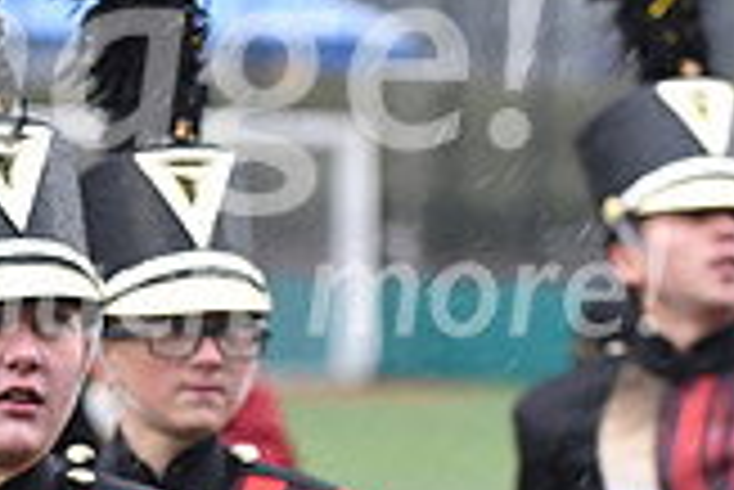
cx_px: -464
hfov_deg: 3.5
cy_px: 524
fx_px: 11958
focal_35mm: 586
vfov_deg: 2.4
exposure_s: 1/500
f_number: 4
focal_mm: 110
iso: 1000
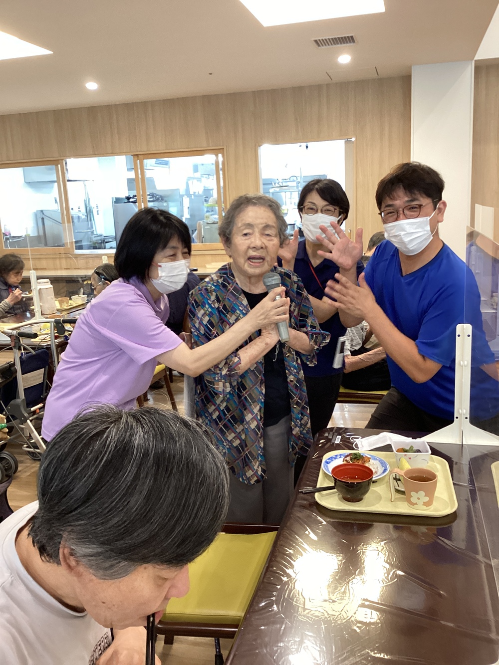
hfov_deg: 45.4
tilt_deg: -11.9
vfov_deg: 58.3
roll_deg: +3.6
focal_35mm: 31
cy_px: 332
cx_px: 250
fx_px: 596
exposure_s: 1/50
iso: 160
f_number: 2.4
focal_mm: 3.3
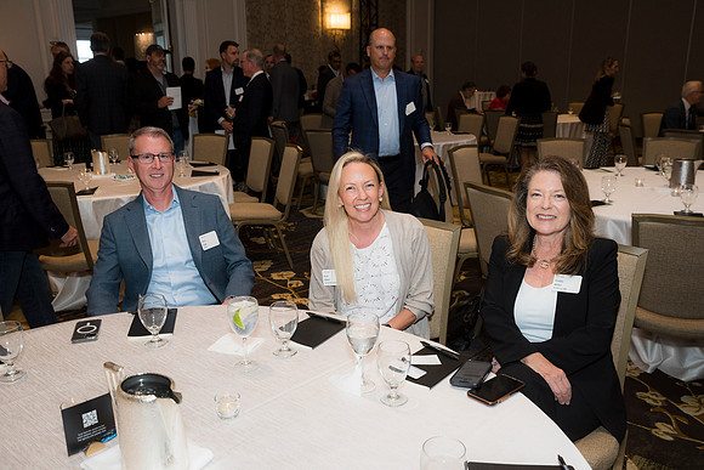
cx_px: 352
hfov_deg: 58.7
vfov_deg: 41.1
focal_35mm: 32
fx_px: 626
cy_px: 235
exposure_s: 1/125
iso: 800
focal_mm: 32
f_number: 5.6
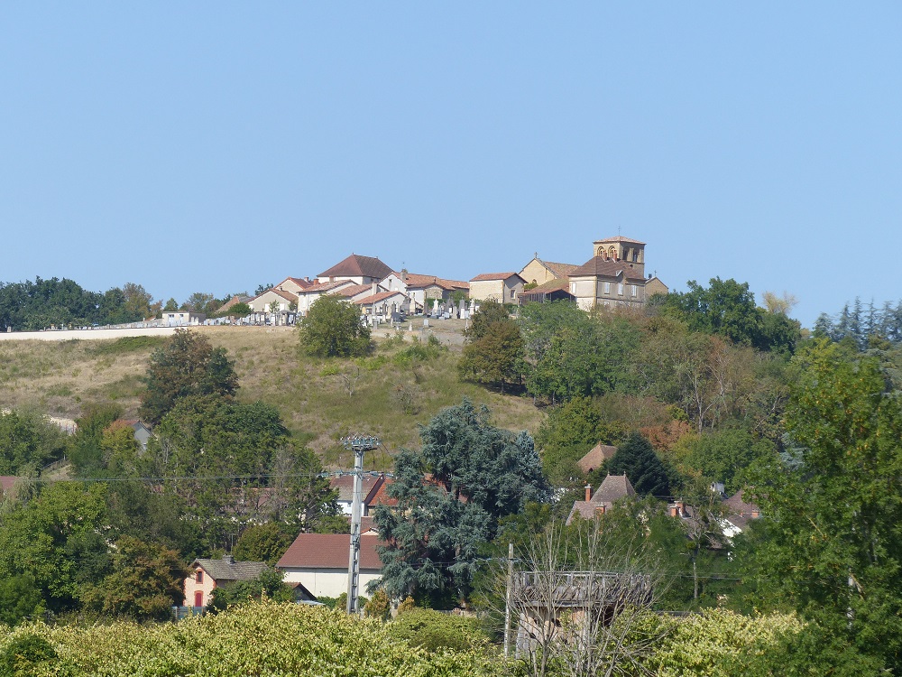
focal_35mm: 204
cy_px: 338
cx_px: 451
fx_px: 5316
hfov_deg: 9.7
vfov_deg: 7.3
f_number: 4
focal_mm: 36.7
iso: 100
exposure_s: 1/1000
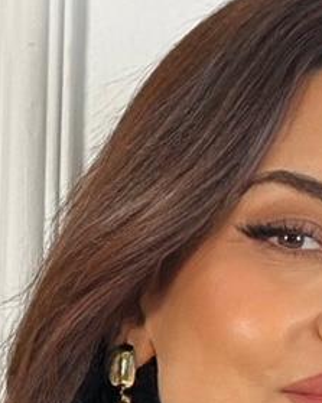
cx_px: 71
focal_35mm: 339
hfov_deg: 4.6
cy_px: 1080
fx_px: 4041
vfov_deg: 5.5
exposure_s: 1/60
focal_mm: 6.86
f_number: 1.78
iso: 160
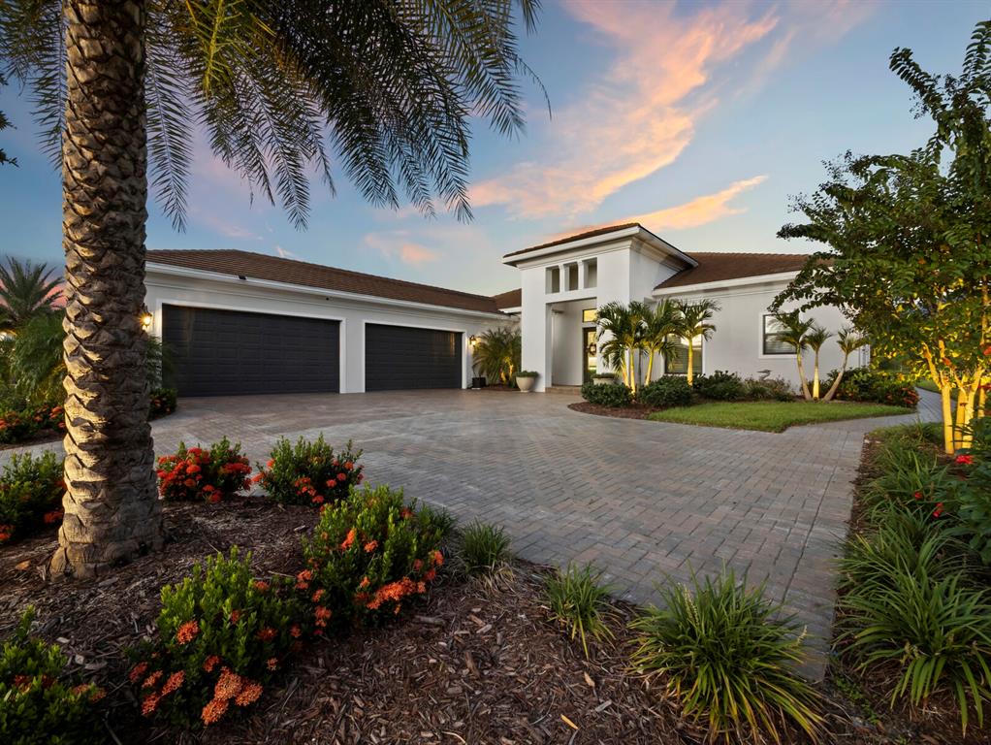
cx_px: 496
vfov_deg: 85.7
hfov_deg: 102.0
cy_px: 372
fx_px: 401
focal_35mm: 14
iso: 400
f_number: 10
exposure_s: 1/1.67
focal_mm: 7
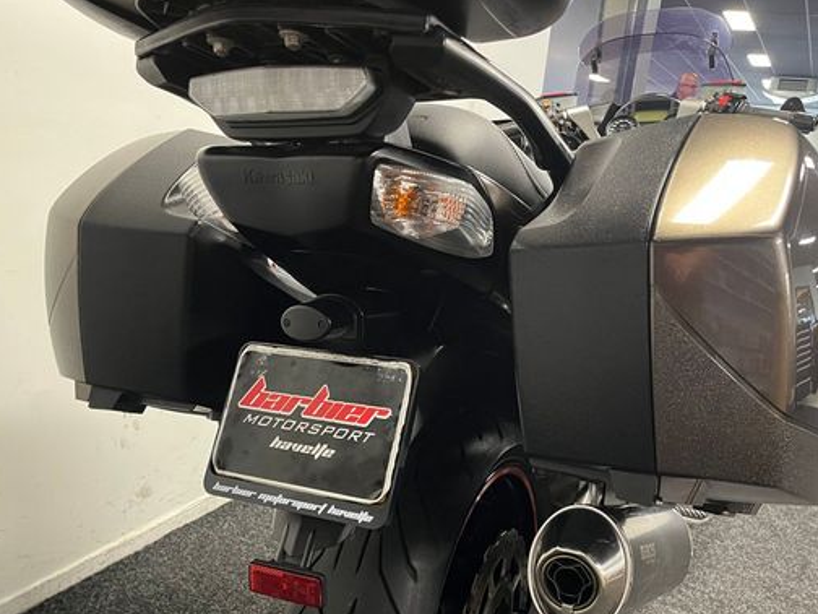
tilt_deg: -16.0
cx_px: 407
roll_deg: -4.4
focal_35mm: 33
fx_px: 780
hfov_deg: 55.4
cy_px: 385
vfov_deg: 42.6
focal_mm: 5.1
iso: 400
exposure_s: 1/50
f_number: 1.6
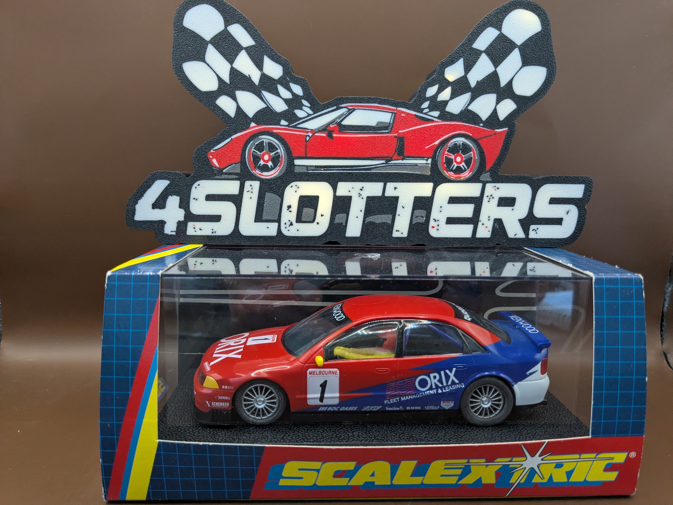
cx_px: 336
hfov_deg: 65.3
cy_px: 252
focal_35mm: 27
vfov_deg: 51.4
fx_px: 525
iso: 255
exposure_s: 1/50
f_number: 1.73
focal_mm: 4.38
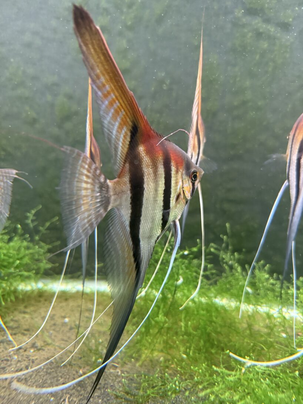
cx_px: 152
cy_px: 202
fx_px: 280
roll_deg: -3.5
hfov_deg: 56.8
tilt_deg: -14.7
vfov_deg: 71.6
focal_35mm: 24
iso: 800
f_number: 1.78
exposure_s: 1/60
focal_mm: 6.76
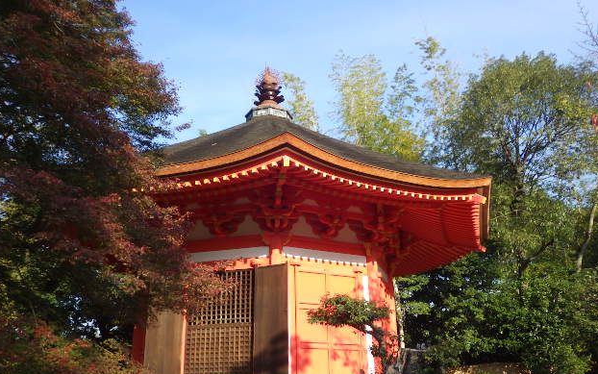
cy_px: 200
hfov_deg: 54.0
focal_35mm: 36
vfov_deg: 35.3
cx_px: 303
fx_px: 587
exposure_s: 1/500
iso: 125
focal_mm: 5.9
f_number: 3.3
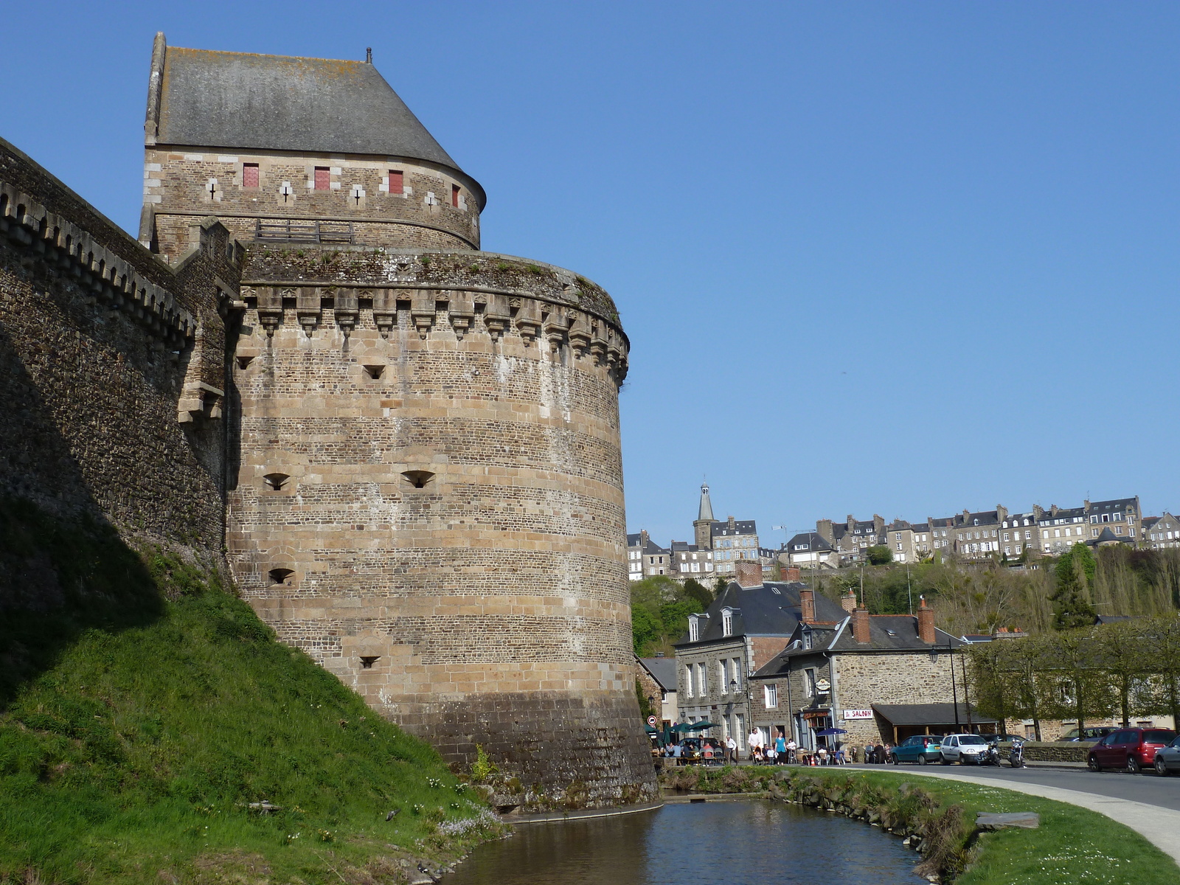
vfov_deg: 36.0
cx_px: 590
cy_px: 442
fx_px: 1364
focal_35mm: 40
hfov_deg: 46.8
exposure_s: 1/400
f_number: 5
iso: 80
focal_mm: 6.5
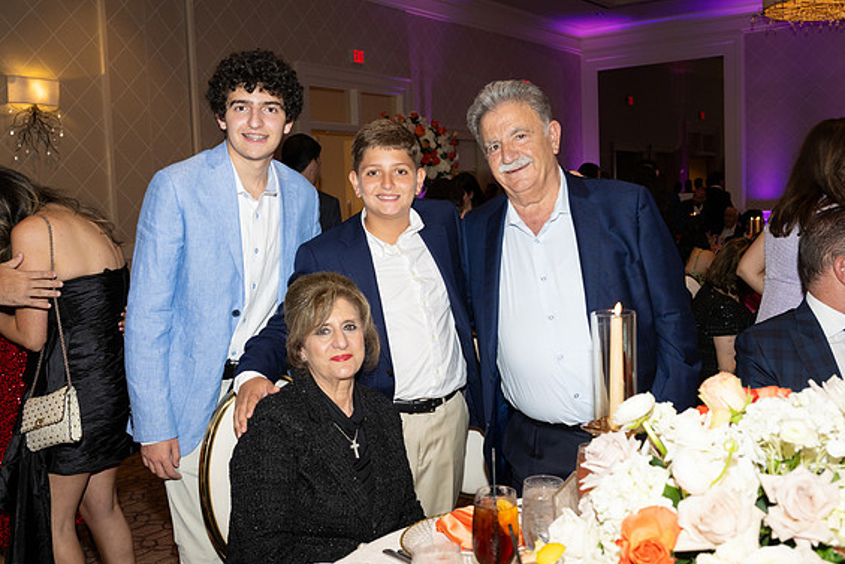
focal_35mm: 39
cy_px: 286
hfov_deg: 49.5
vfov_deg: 34.2
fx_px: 916
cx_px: 432
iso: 800
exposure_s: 1/100
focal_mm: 38
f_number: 5.6
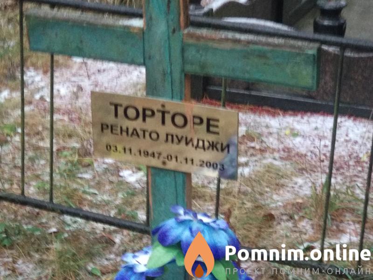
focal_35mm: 52
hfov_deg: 36.8
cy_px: 140
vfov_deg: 28.0
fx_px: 560
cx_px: 186
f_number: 2.6
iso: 800
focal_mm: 5.99
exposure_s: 1/30
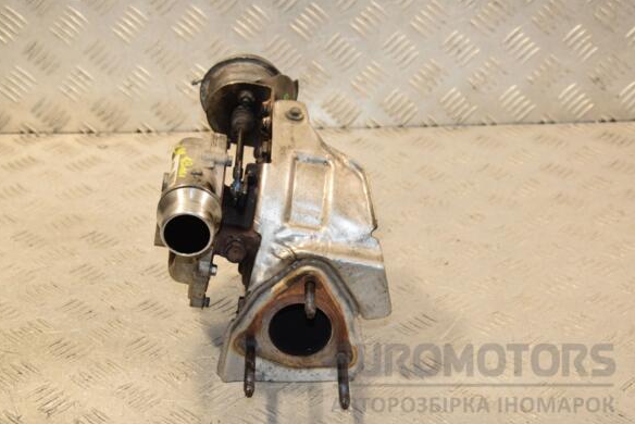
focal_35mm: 77
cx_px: 310
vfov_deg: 17.7
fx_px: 1359
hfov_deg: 26.3
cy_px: 215
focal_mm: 50
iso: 800
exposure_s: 1/200
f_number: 8
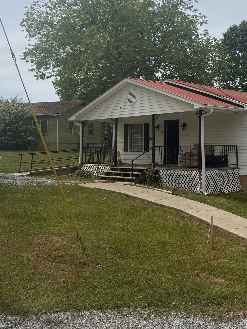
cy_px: 109
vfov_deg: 45.1
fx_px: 390
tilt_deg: +6.0
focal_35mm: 41
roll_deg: +1.2
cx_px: 195
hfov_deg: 34.2
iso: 80
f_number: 1.78
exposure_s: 1/8130
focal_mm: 6.76
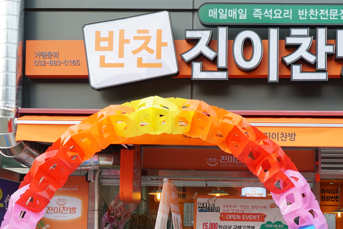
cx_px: 225
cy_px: 209
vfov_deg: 23.5
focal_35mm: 56
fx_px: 534
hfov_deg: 35.3
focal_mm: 28
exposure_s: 1/80
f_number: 6.3
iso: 100
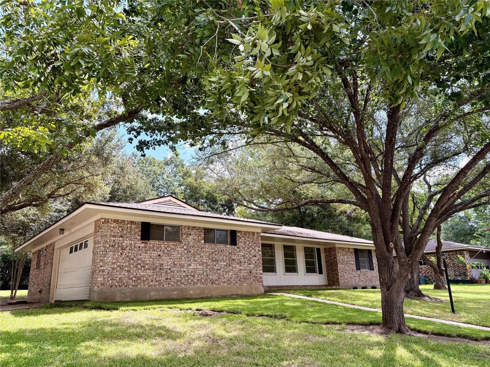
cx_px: 245
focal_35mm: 26
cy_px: 184
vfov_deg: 53.1
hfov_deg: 67.3
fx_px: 368
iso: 64
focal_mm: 5.96
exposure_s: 1/873
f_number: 1.6
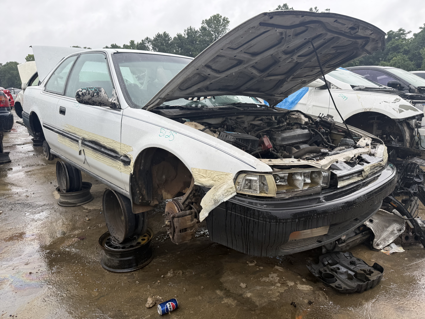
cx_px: 212
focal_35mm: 24
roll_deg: -1.8
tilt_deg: -13.5
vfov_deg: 56.8
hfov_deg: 71.6
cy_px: 160
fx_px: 295
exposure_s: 1/943
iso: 80
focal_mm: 6.76
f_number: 1.78
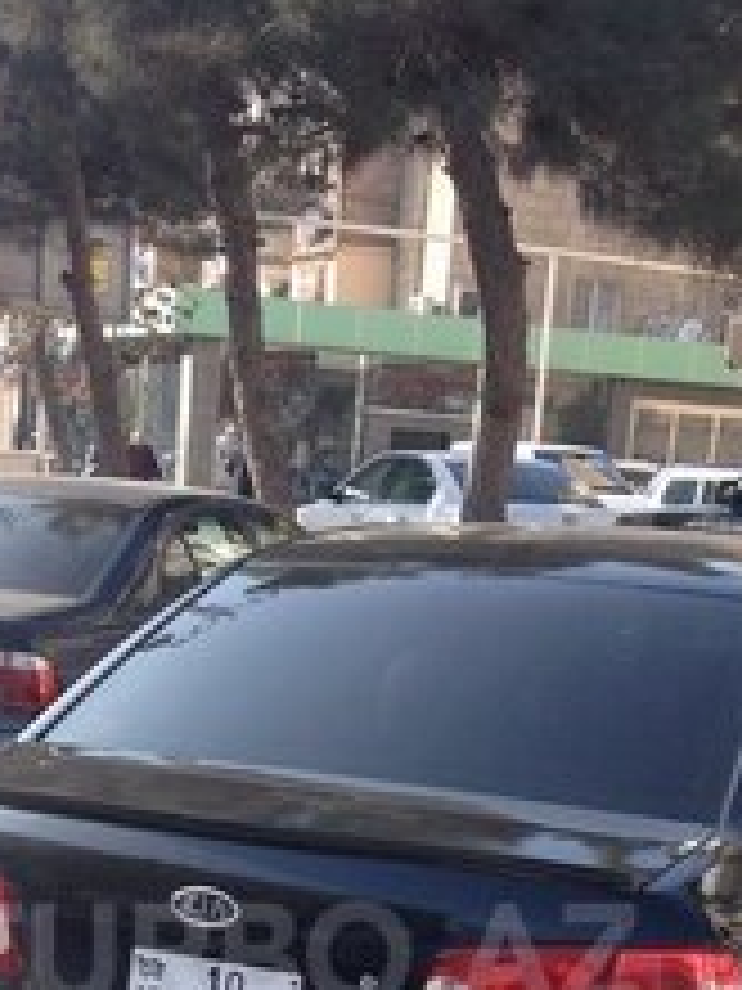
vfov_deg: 23.8
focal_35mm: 79
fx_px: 2258
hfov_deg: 18.6
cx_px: 292
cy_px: 954
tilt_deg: -14.9
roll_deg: -4.5
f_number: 2.4
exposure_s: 1/431
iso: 50
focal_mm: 4.28
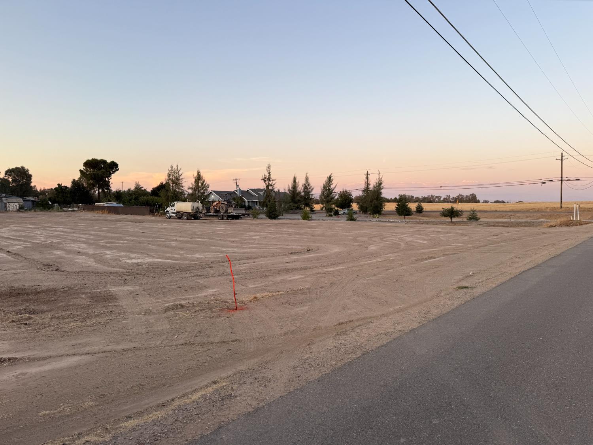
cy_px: 222
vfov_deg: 56.8
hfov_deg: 71.6
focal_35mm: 24
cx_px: 296
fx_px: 411
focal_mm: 6.76
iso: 80
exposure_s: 1/416
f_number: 1.78
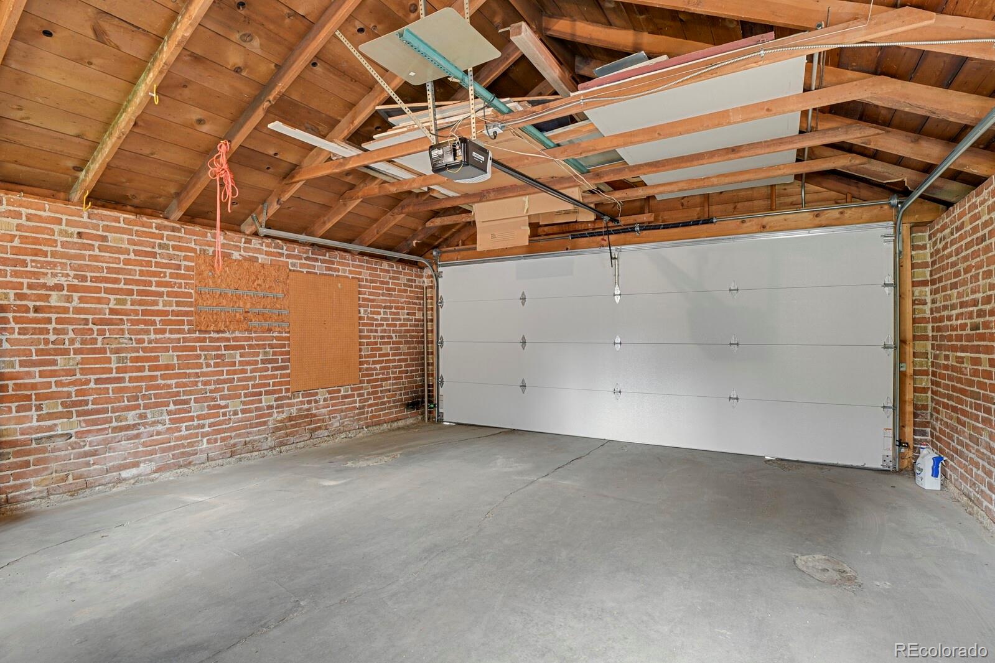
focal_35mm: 17
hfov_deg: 93.3
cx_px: 498
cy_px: 332
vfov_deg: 70.4
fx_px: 470
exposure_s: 13
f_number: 8
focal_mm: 17
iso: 250
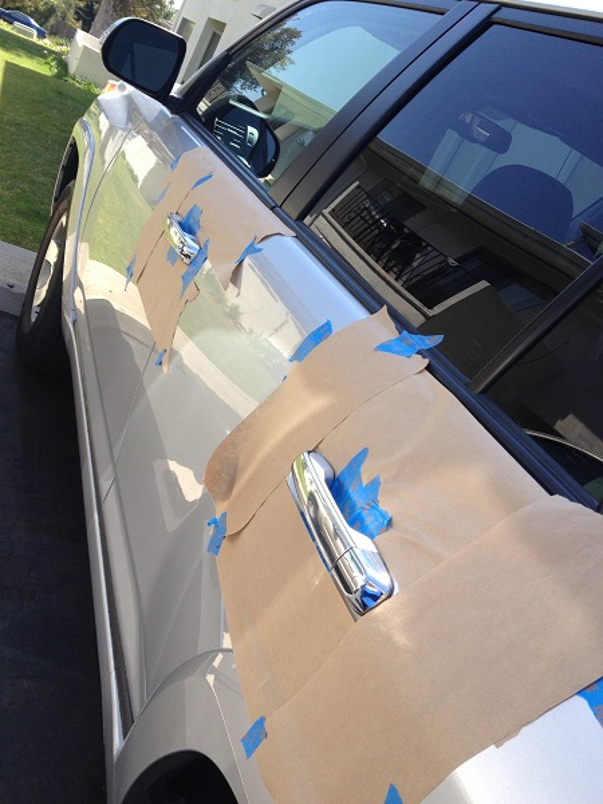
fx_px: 813
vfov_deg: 52.6
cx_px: 302
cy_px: 402
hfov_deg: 40.7
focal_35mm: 35
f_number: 2.4
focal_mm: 4.28
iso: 50
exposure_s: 1/506
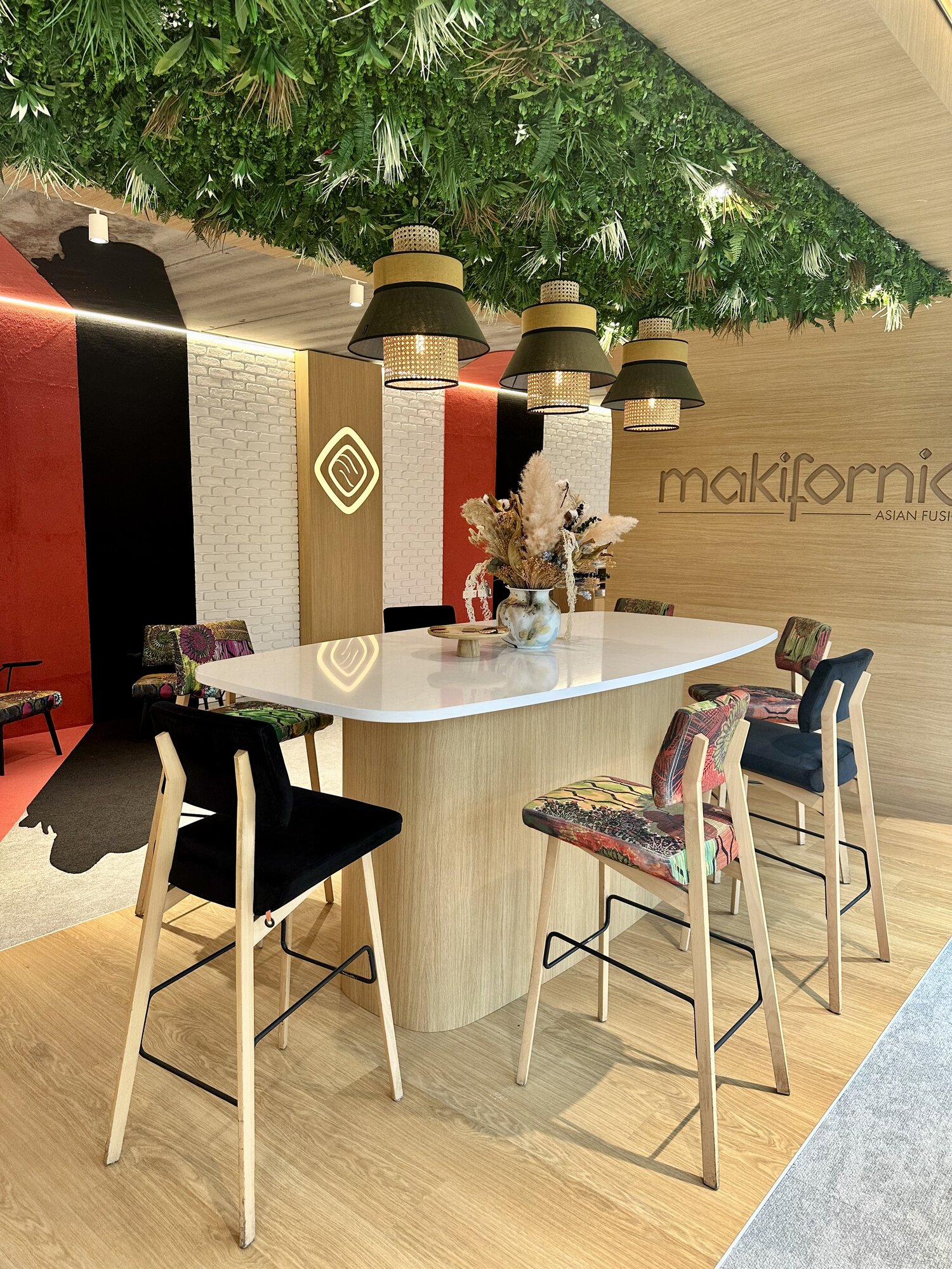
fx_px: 880
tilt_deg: -8.6
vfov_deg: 71.6
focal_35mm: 24
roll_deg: -1.6
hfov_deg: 56.8
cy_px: 634
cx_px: 476
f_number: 1.78
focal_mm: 6.86
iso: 125
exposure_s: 1/50
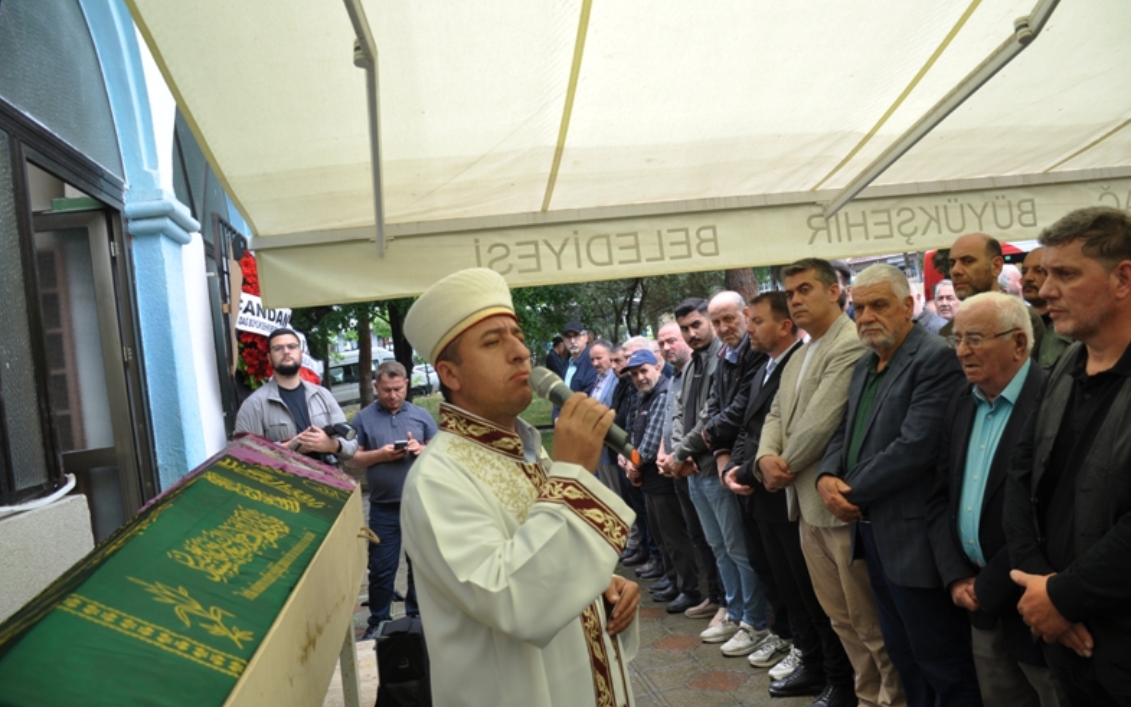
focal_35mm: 28
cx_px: 565
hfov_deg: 66.5
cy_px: 328
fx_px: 863
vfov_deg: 44.5
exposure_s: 1/160
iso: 200
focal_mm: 18
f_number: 6.3
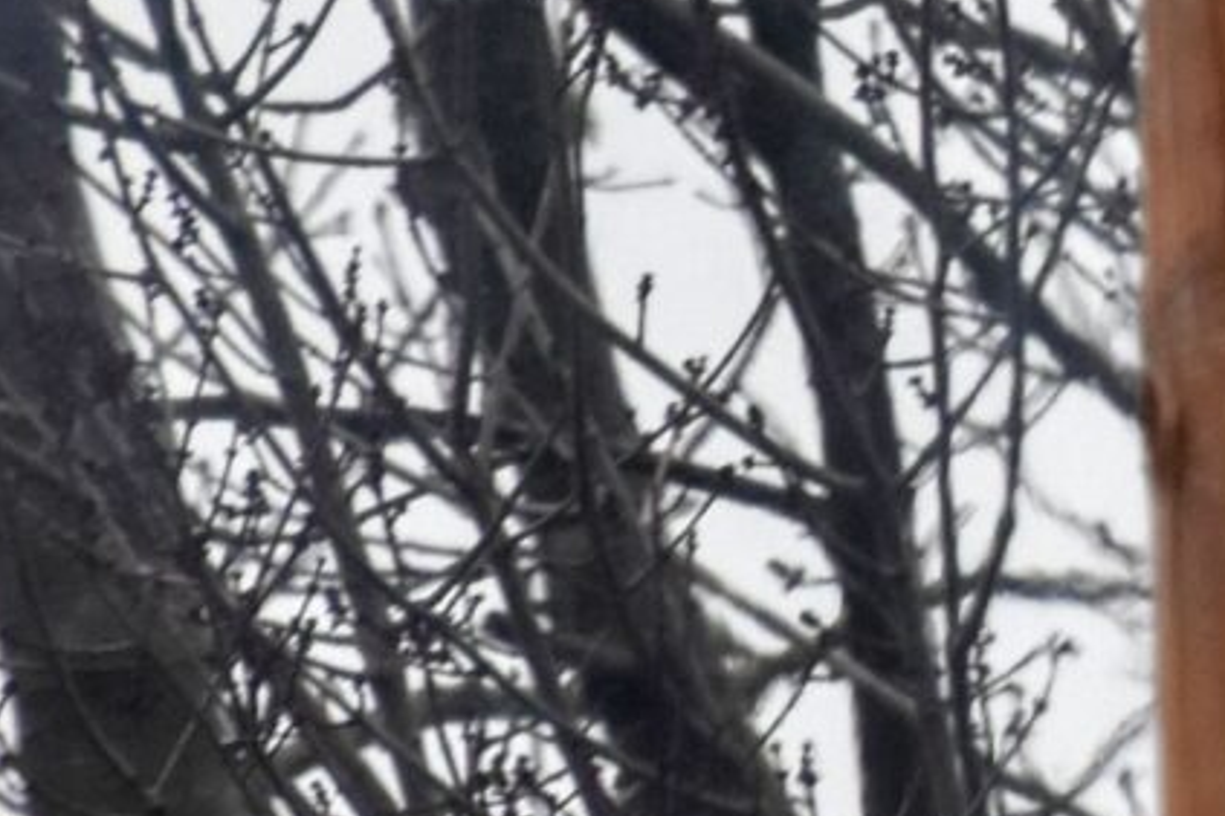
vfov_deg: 0.5
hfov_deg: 0.8
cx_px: 1451
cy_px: -51
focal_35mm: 2724
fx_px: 92684
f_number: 8
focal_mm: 300
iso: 1000
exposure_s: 1/833
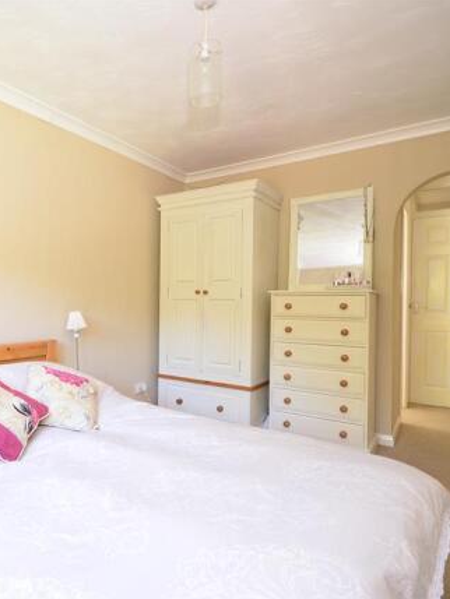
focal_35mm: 22
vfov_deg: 76.4
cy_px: 300
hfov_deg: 58.2
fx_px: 381
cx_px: 116
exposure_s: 1/6
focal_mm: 10
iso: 200
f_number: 5
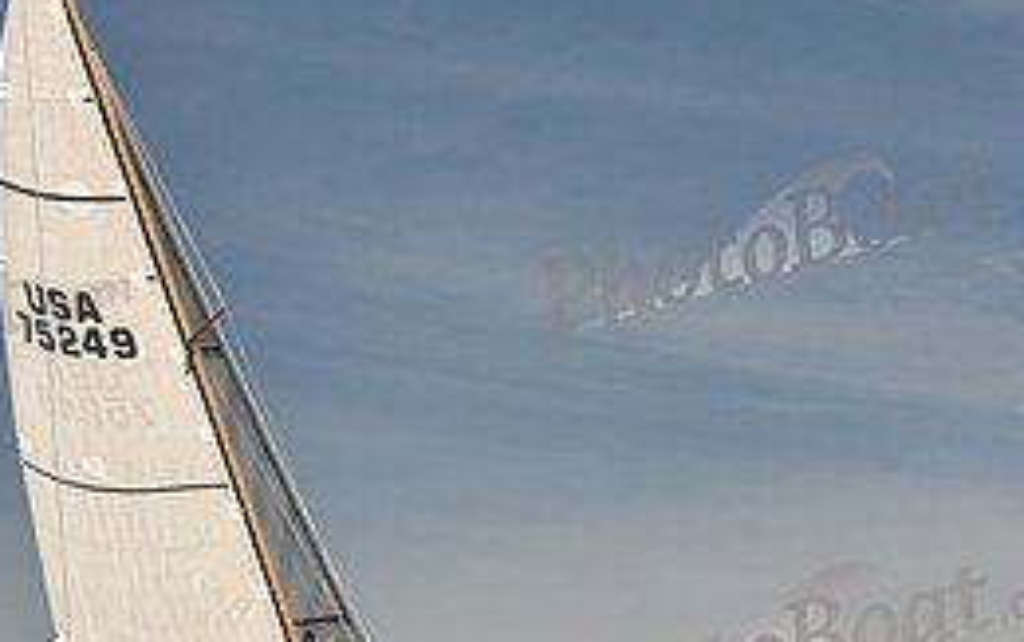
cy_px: 496
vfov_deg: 8.3
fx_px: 4441
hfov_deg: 13.1
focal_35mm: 159
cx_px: 337
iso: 250
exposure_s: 1/640
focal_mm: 70
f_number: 8
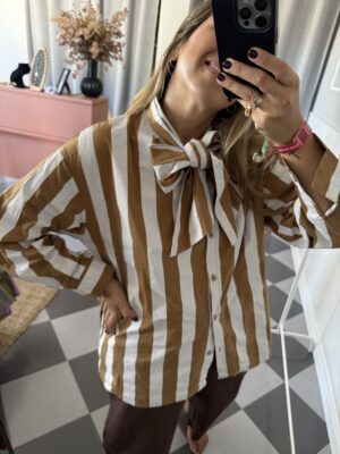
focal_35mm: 24
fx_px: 314
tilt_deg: -39.1
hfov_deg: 56.8
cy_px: 227
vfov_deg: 71.6
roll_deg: -6.3
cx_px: 170
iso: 200
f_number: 1.78
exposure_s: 1/60
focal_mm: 6.76
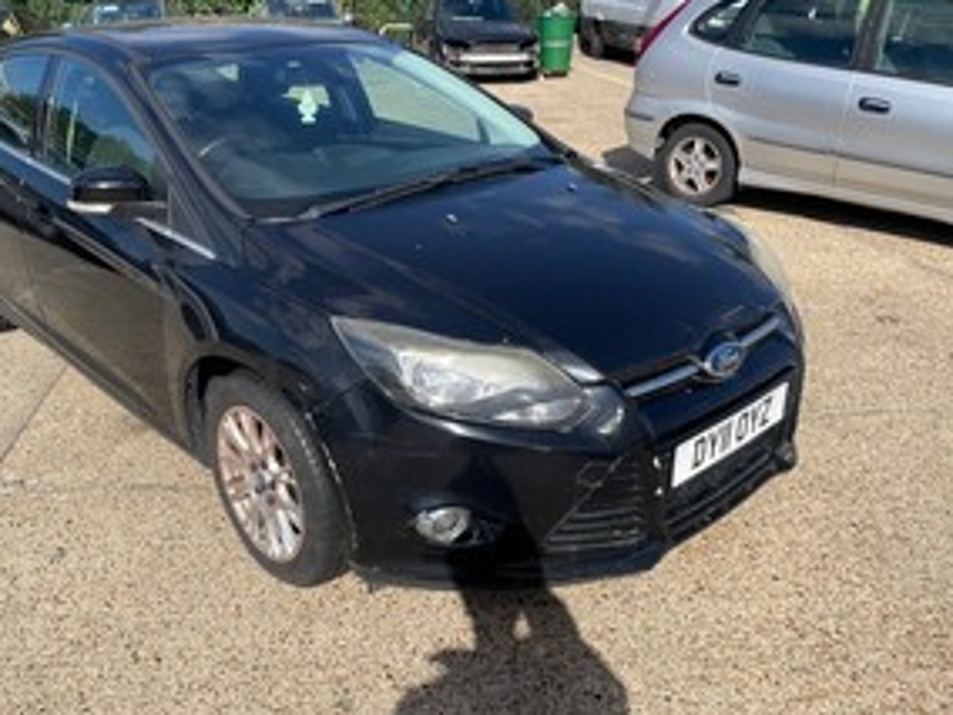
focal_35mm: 32
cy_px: 305
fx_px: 881
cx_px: 386
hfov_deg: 56.4
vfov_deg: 44.0
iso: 32
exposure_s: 1/2747
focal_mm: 4.2
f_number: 1.6
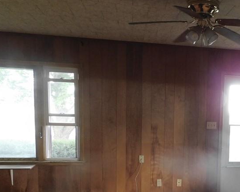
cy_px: 153
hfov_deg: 39.6
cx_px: 207
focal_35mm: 44
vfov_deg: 33.2
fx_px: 313
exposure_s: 1/20
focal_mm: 4.3
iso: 400
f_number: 3.3
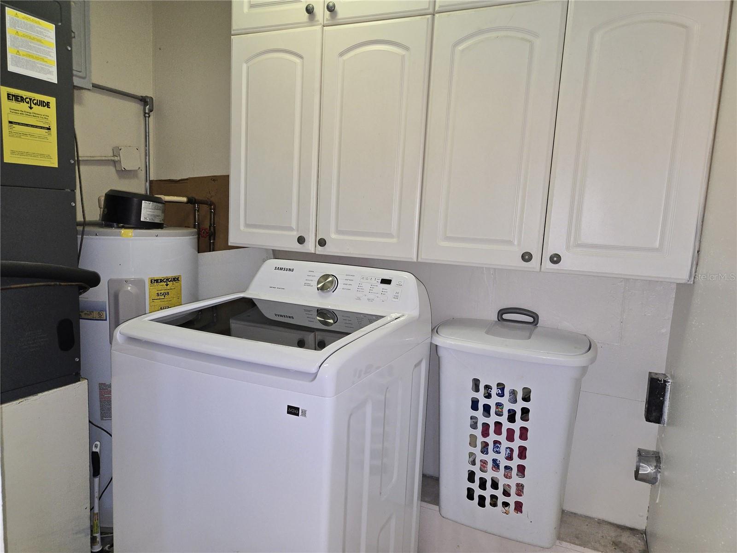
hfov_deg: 73.9
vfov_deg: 58.9
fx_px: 490
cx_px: 368
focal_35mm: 23
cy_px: 276
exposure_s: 1/60
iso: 125
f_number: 1.8
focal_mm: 5.4
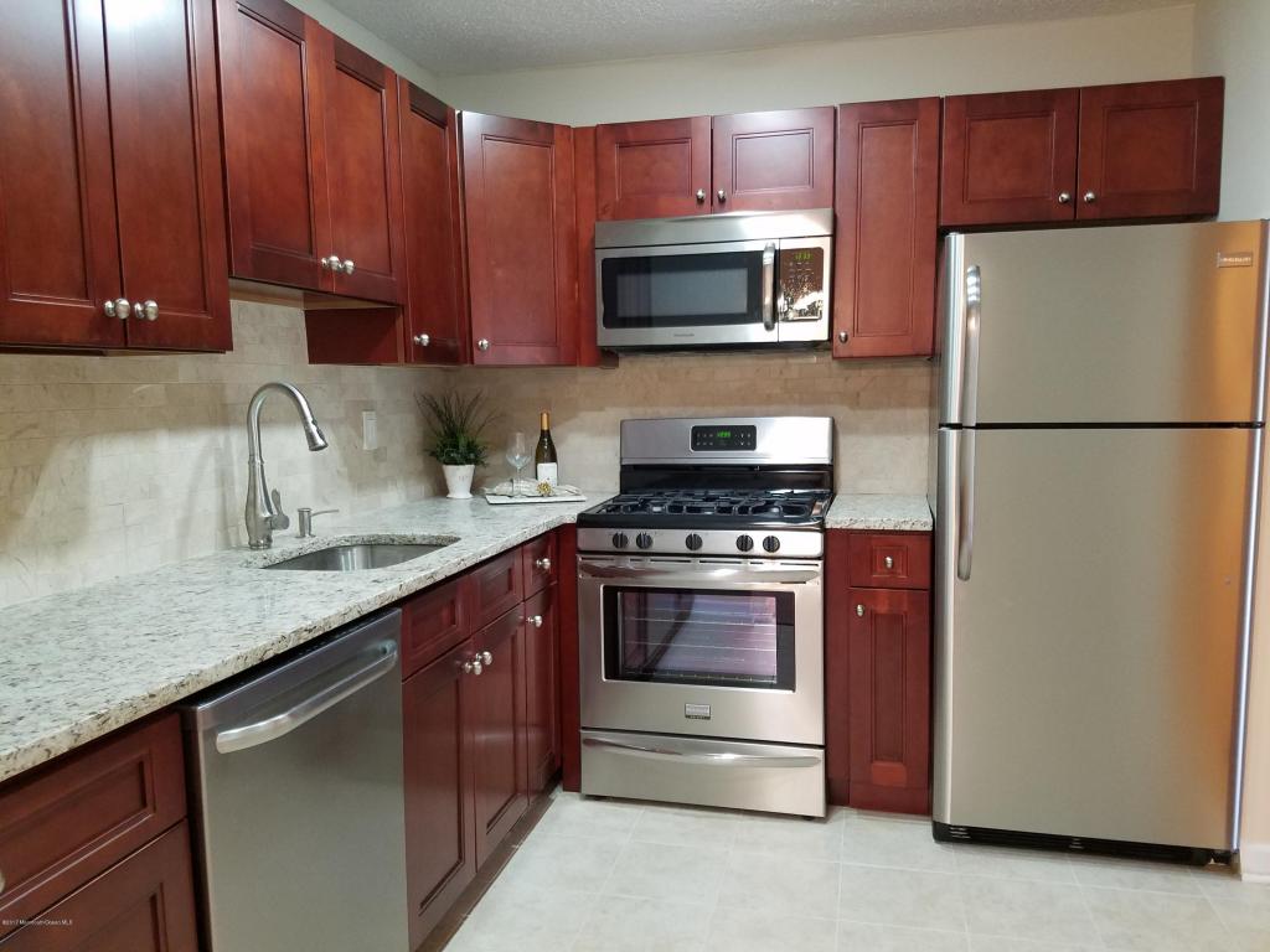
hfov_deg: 67.3
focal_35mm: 26
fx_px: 954
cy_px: 476
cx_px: 635
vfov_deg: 53.1
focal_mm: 4.2
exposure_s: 1/24
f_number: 1.7
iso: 200
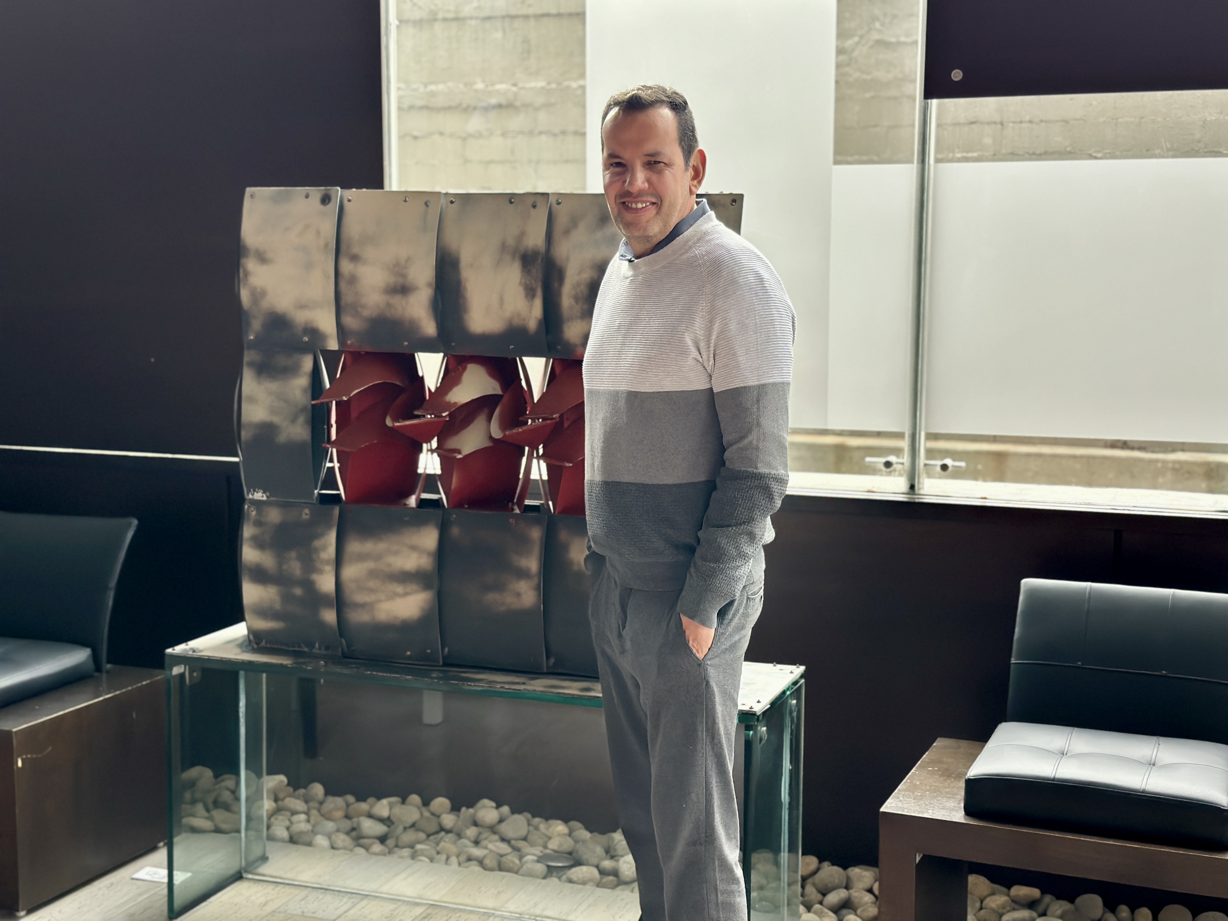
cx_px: 614
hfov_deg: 39.7
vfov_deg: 30.3
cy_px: 460
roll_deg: -0.4
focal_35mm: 48
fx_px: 1703
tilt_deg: -6.6
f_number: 1.78
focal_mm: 6.86
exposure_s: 1/147
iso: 64
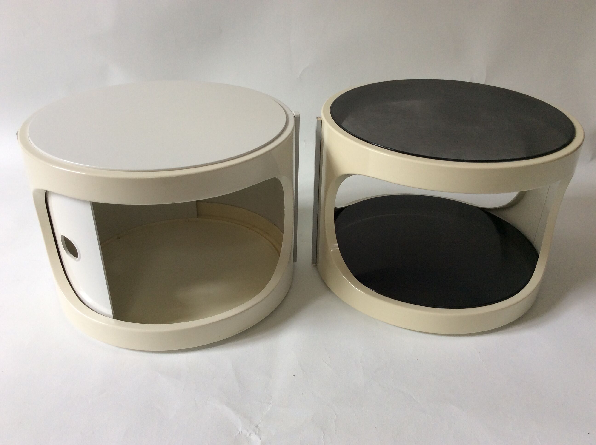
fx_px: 550
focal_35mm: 32
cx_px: 298
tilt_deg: -31.0
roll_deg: +0.3
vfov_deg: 44.1
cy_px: 222
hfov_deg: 56.9
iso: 40
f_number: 2.4
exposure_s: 1/50
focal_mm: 3.3
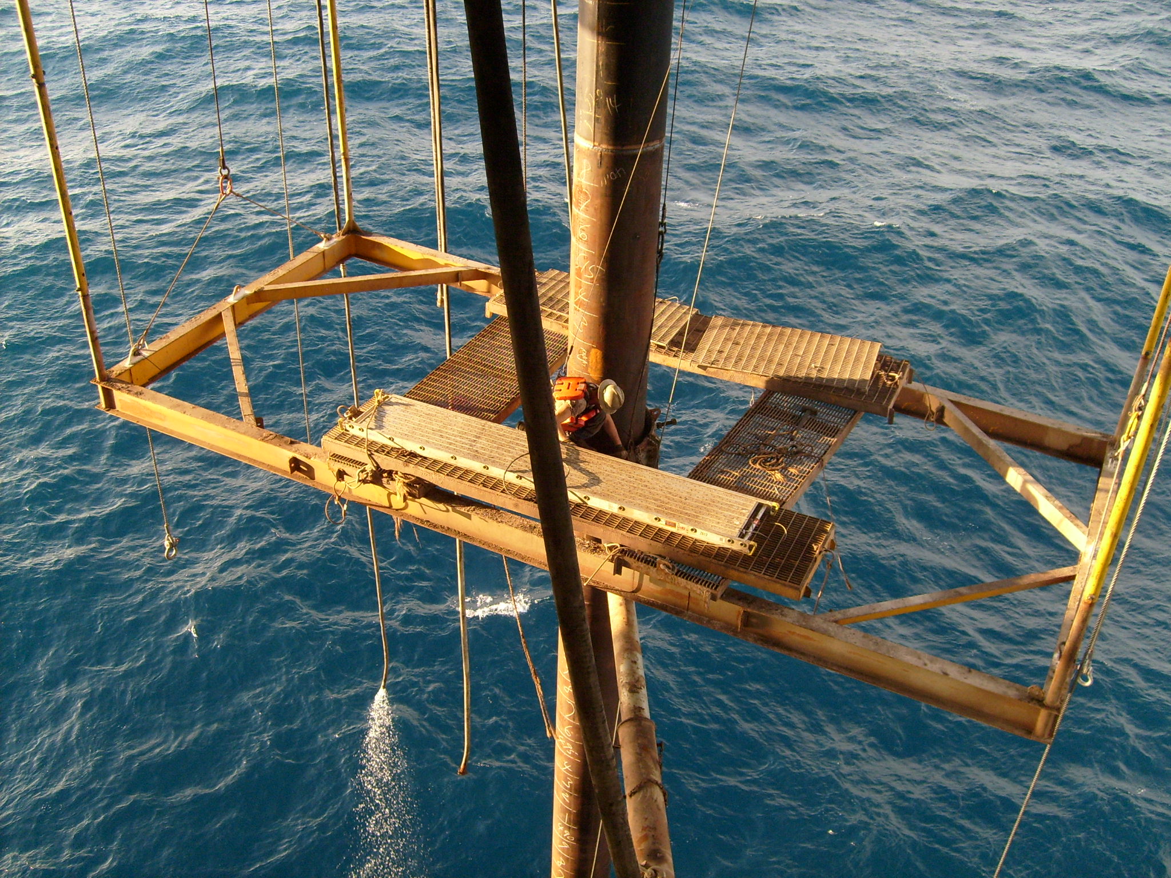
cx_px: 586
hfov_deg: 52.6
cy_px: 439
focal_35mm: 35
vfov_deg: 40.7
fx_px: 1184
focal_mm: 5.8
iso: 80
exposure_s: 1/250
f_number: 2.8
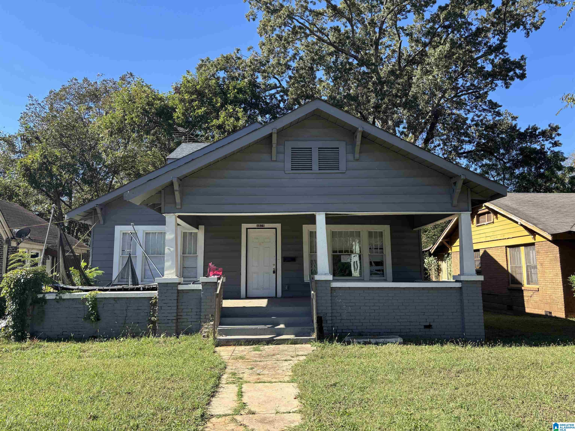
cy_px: 216
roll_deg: -0.1
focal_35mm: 26
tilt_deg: +7.3
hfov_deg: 67.3
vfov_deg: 53.1
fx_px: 432
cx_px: 288
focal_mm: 5.96
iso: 50
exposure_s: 1/961
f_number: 1.6
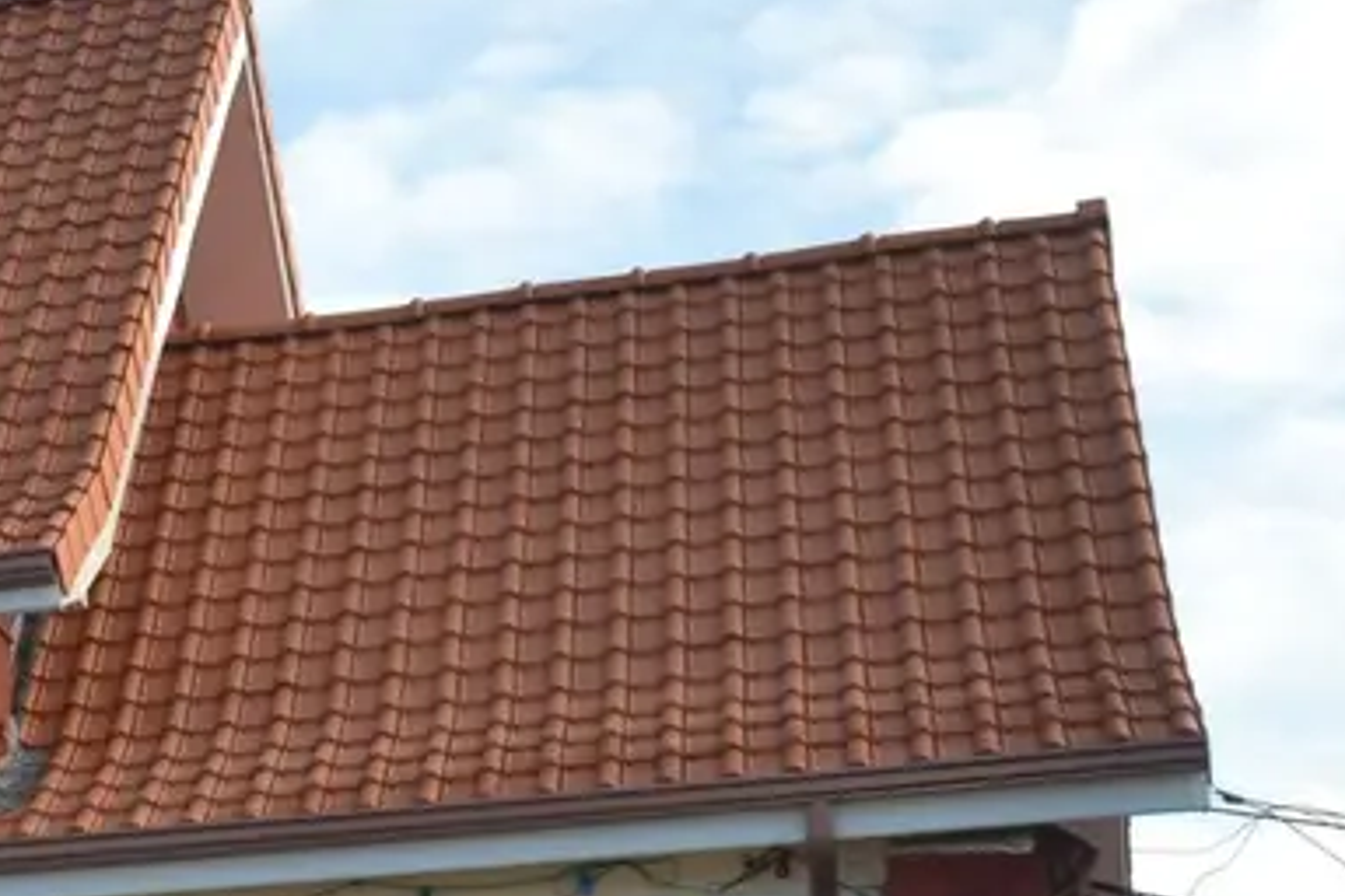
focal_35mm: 110
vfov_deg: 12.2
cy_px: 1041
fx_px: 4109
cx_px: -708
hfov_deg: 16.8
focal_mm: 22
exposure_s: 1/200
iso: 100
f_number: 5.6
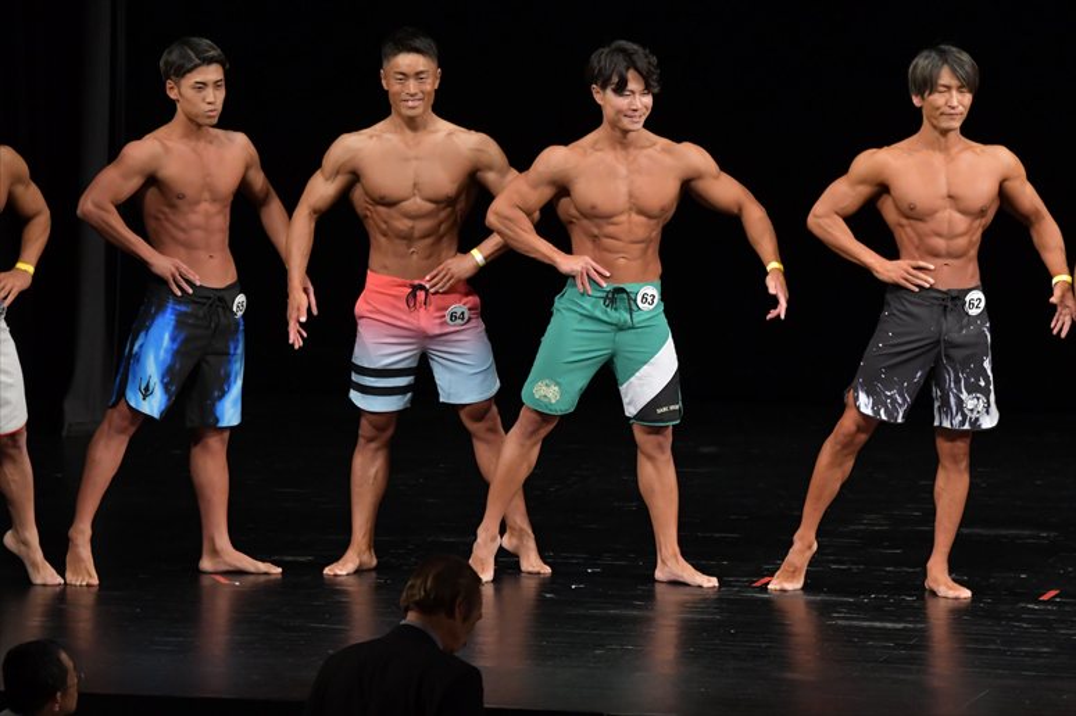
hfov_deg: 8.1
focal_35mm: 255
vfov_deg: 5.4
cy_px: 358
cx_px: 538
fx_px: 7618
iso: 3200
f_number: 5.6
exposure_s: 1/400
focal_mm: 170
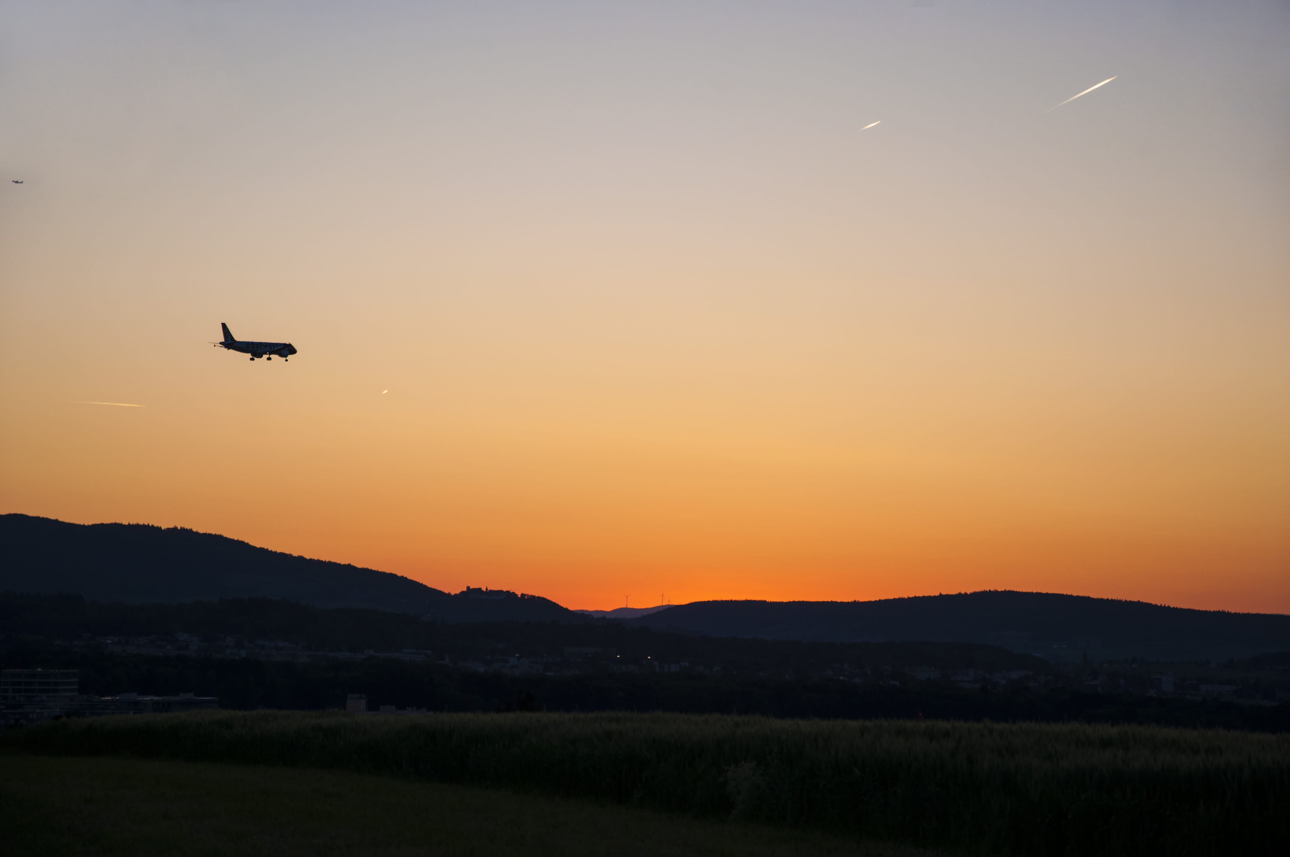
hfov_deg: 15.2
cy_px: 428
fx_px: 4832
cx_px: 645
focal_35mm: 135
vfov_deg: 10.1
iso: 200
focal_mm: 90
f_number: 7.1
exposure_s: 1/200
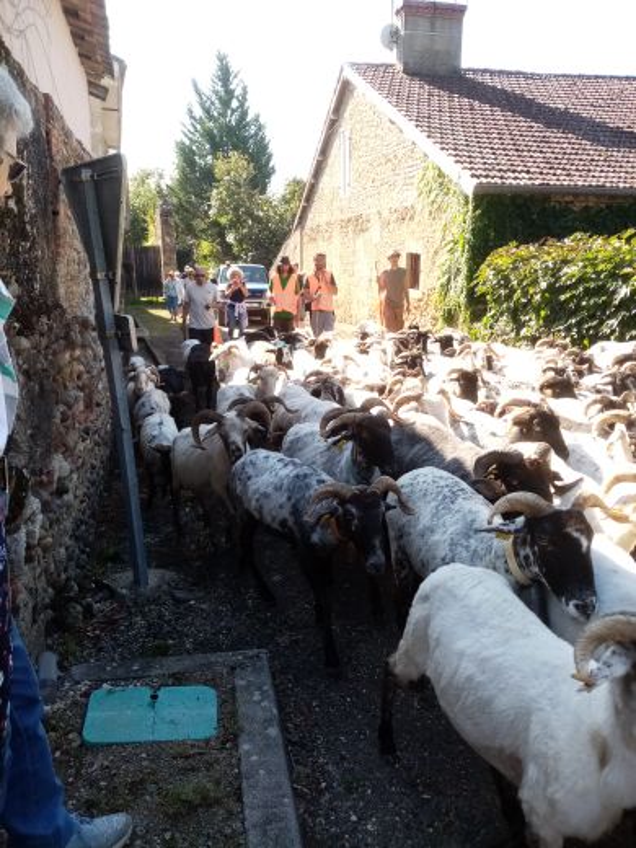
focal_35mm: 26
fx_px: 637
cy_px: 424
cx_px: 318
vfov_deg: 67.3
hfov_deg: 53.1
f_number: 1.8
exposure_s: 1/304
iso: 106
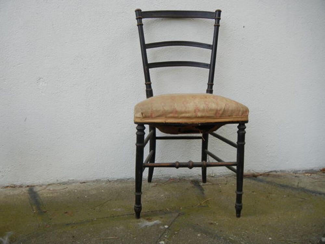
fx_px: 282
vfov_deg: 46.8
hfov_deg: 60.0
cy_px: 122
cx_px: 162
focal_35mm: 30
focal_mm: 5.4
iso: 160
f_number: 3.5
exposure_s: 1/260
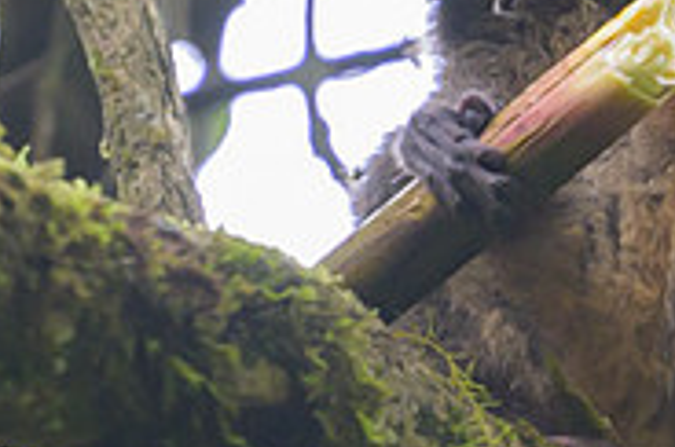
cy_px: -167
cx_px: 393
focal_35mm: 1620
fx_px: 30322
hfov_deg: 1.3
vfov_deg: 0.8
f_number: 2.8
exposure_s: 1/250
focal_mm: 400
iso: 3200
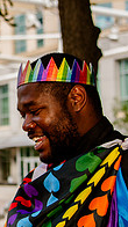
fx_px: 683
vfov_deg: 19.0
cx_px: -99
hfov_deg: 10.1
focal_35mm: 113
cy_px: 114
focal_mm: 34
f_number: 2.8
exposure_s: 1/640
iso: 200
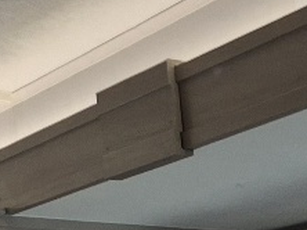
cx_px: 744
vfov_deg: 7.5
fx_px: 1471
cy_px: 763
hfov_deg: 10.3
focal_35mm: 166
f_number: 1.8
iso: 80
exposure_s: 1/182
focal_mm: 5.4
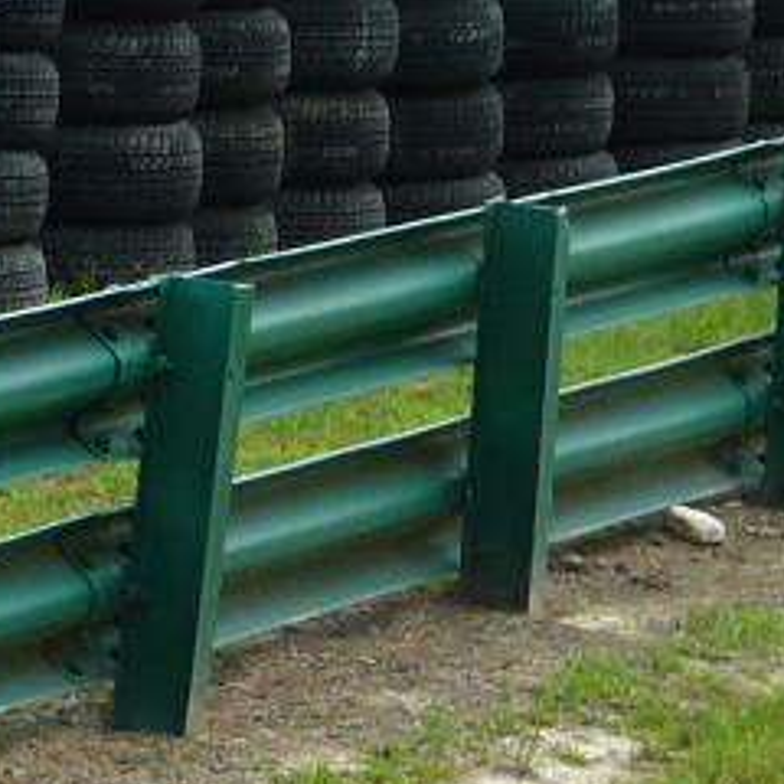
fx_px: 10583
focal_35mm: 413
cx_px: -552
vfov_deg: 4.2
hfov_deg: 4.2
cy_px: -402
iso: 80
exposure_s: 1/320
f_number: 3.9
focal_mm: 16.6
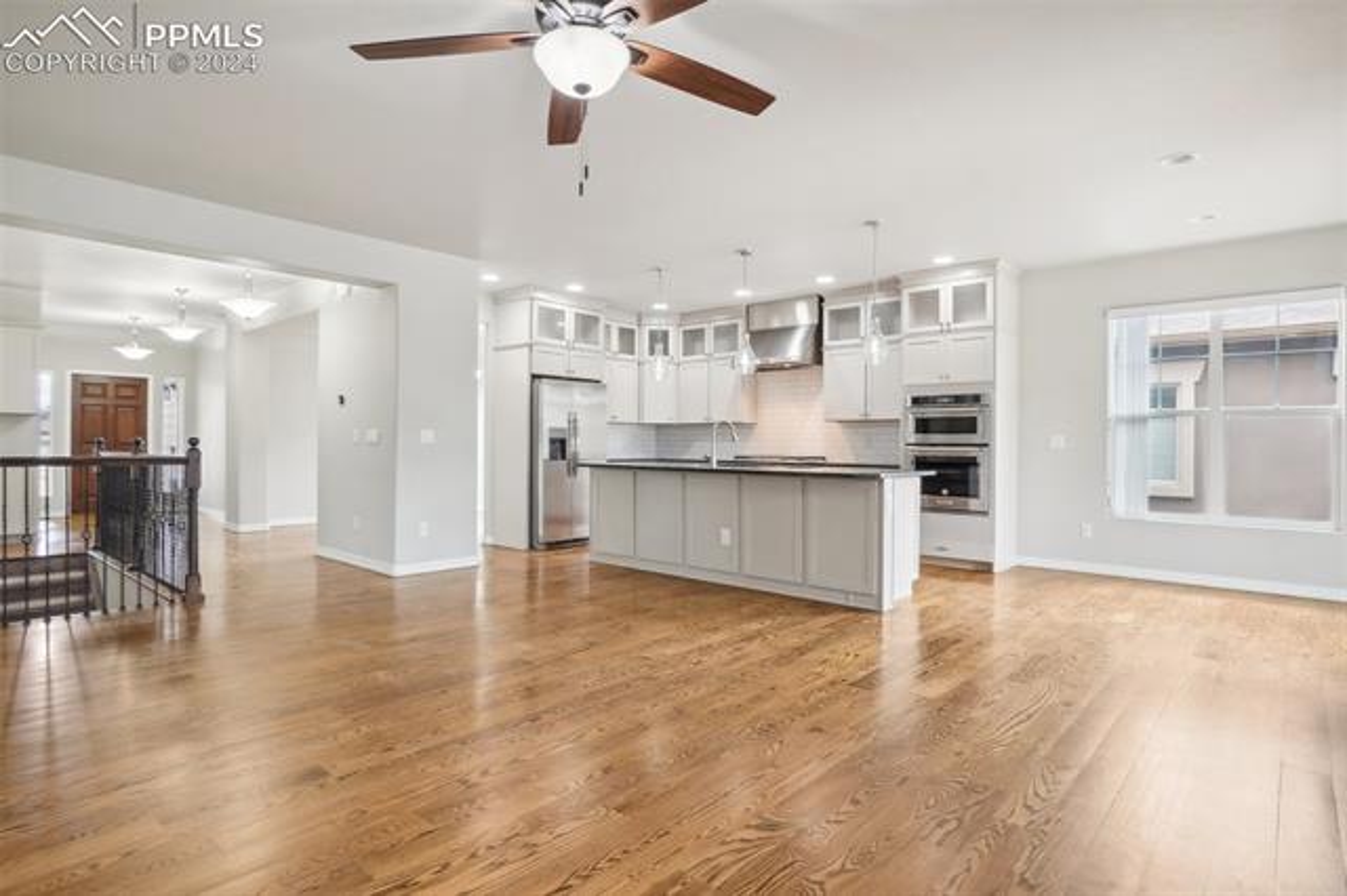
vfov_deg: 67.3
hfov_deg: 90.0
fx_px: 673
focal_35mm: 18
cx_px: 674
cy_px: 448
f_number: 8
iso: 400
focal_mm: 12
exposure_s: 1/13
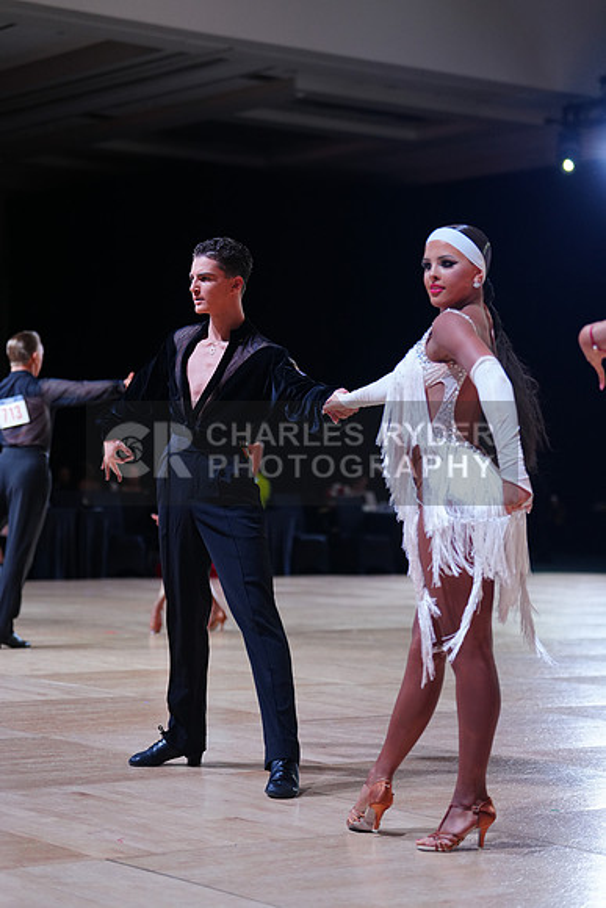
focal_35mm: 84
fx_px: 2120
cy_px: 454
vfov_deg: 24.2
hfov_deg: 16.3
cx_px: 303
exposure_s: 1/500
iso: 800
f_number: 2.8
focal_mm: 84
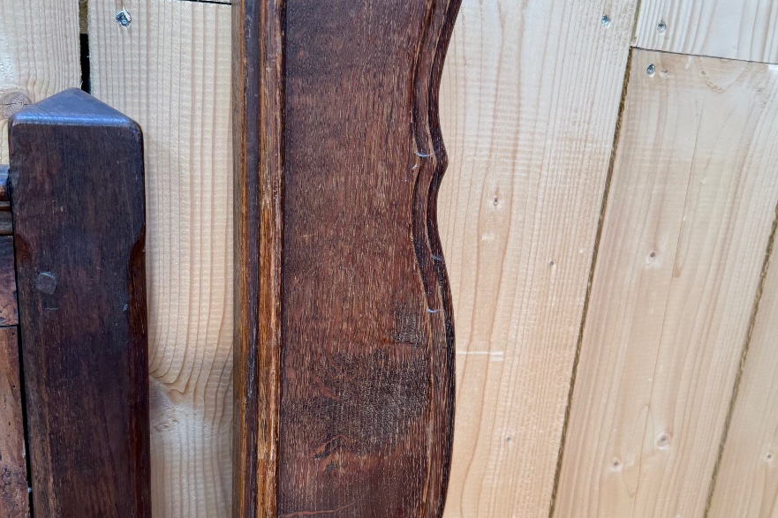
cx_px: 389
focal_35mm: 34
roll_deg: -4.5
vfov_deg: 38.8
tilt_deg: -18.0
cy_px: 298
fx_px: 735
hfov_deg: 55.8
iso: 80
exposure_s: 1/100
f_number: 1.78
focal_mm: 6.76
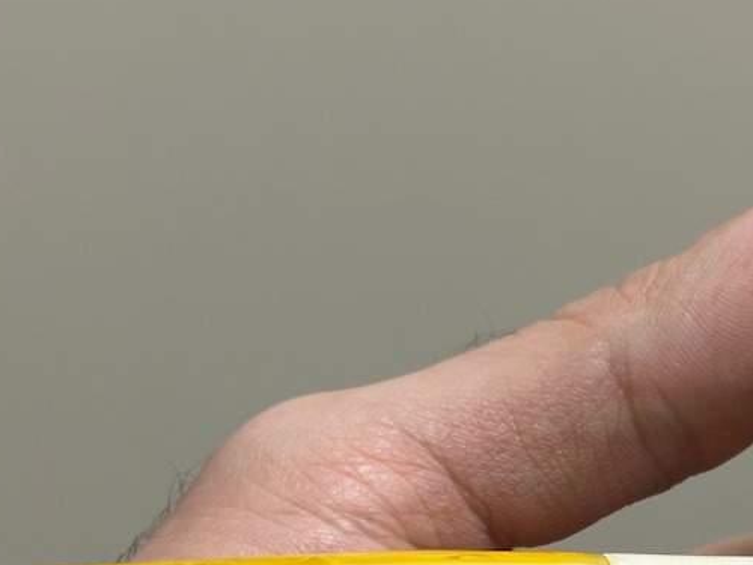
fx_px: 2676
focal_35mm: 123
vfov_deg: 11.9
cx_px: 514
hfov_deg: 16.0
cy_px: 544
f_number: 1.78
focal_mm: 6.86
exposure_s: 1/100
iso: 64
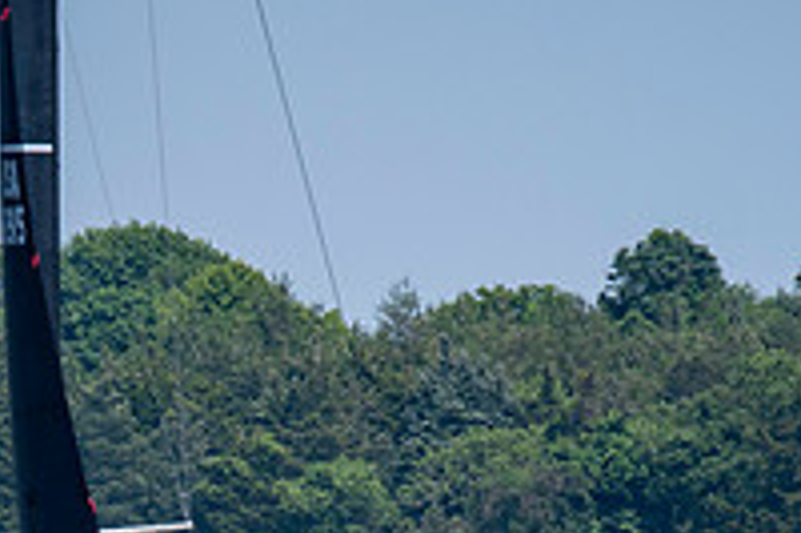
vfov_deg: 1.0
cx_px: 116
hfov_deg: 1.5
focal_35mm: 1337
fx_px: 29723
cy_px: 699
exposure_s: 1/2500
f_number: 4
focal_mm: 300
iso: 200
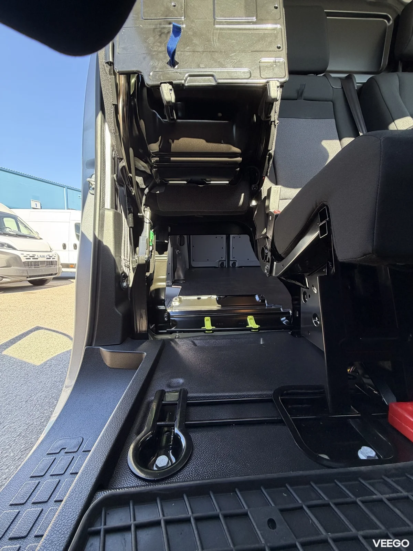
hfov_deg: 85.7
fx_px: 223
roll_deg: +0.7
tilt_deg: -3.4
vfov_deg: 102.1
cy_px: 276
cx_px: 206
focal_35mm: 14
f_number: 2.2
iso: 125
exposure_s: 1/121
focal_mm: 2.22
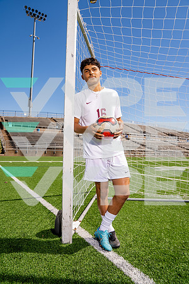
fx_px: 197
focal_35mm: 25
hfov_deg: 51.3
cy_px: 142
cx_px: 94
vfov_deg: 71.5
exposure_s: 1/1000
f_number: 4.5
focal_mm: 25
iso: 100
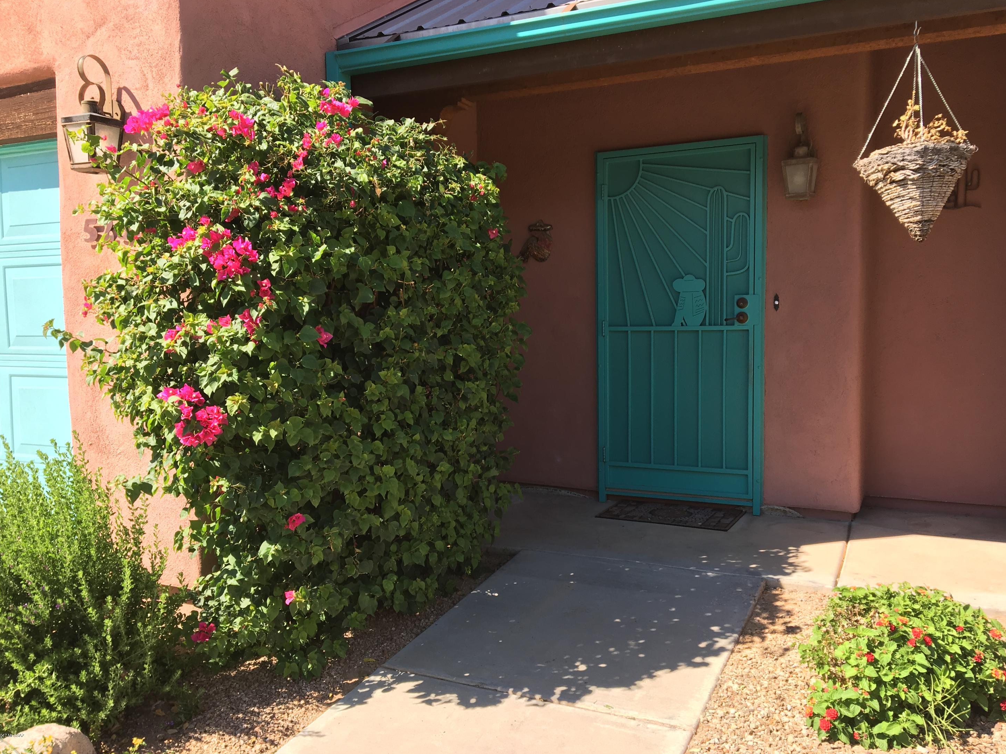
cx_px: 513
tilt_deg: -2.8
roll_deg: +1.1
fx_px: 872
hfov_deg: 60.0
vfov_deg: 46.8
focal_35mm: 30
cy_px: 370
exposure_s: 1/578
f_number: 2.2
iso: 25
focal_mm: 4.15
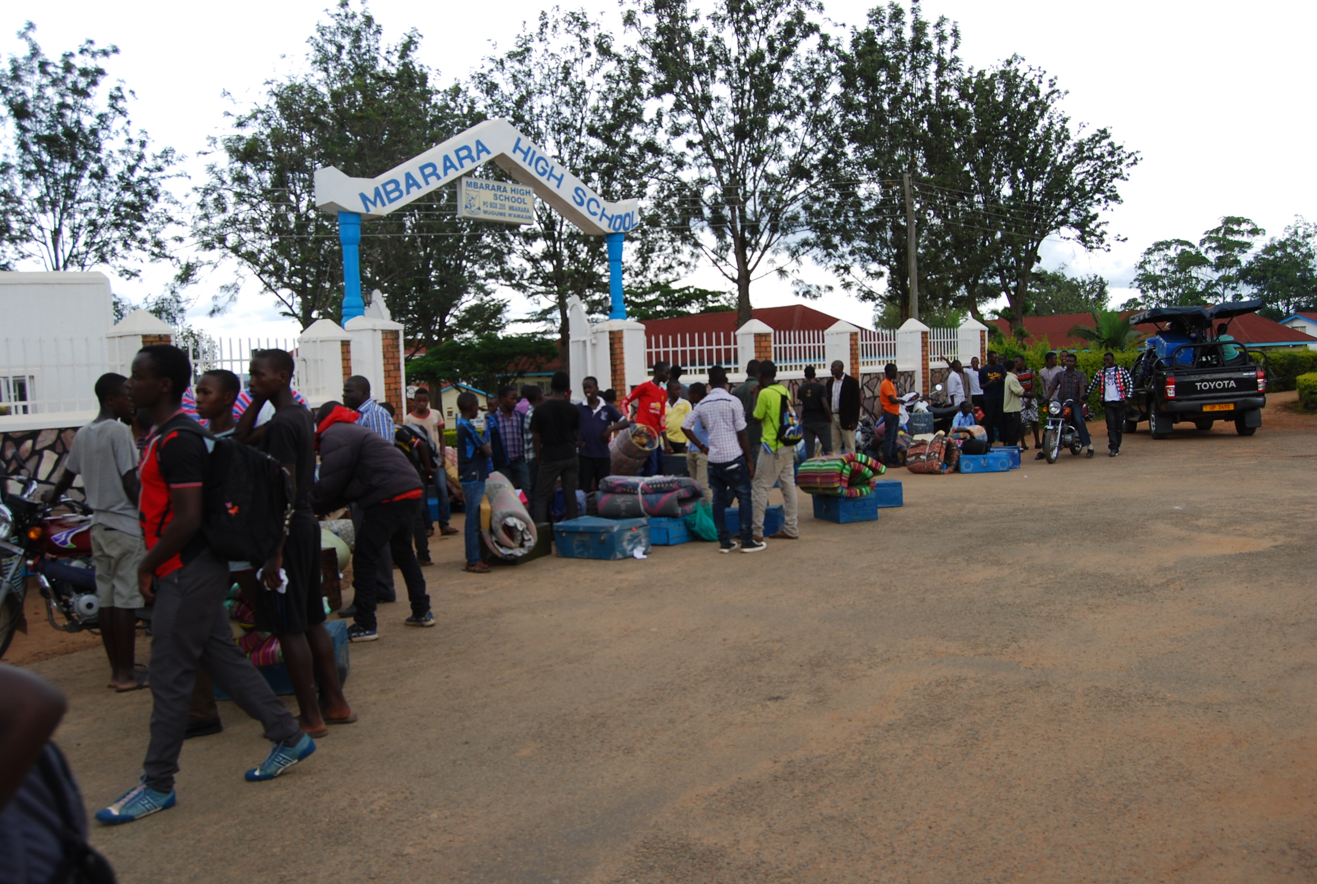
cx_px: 658
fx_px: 1100
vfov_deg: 43.8
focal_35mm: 30
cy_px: 442
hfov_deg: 61.8
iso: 110
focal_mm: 20
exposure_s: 1/125
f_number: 5.6
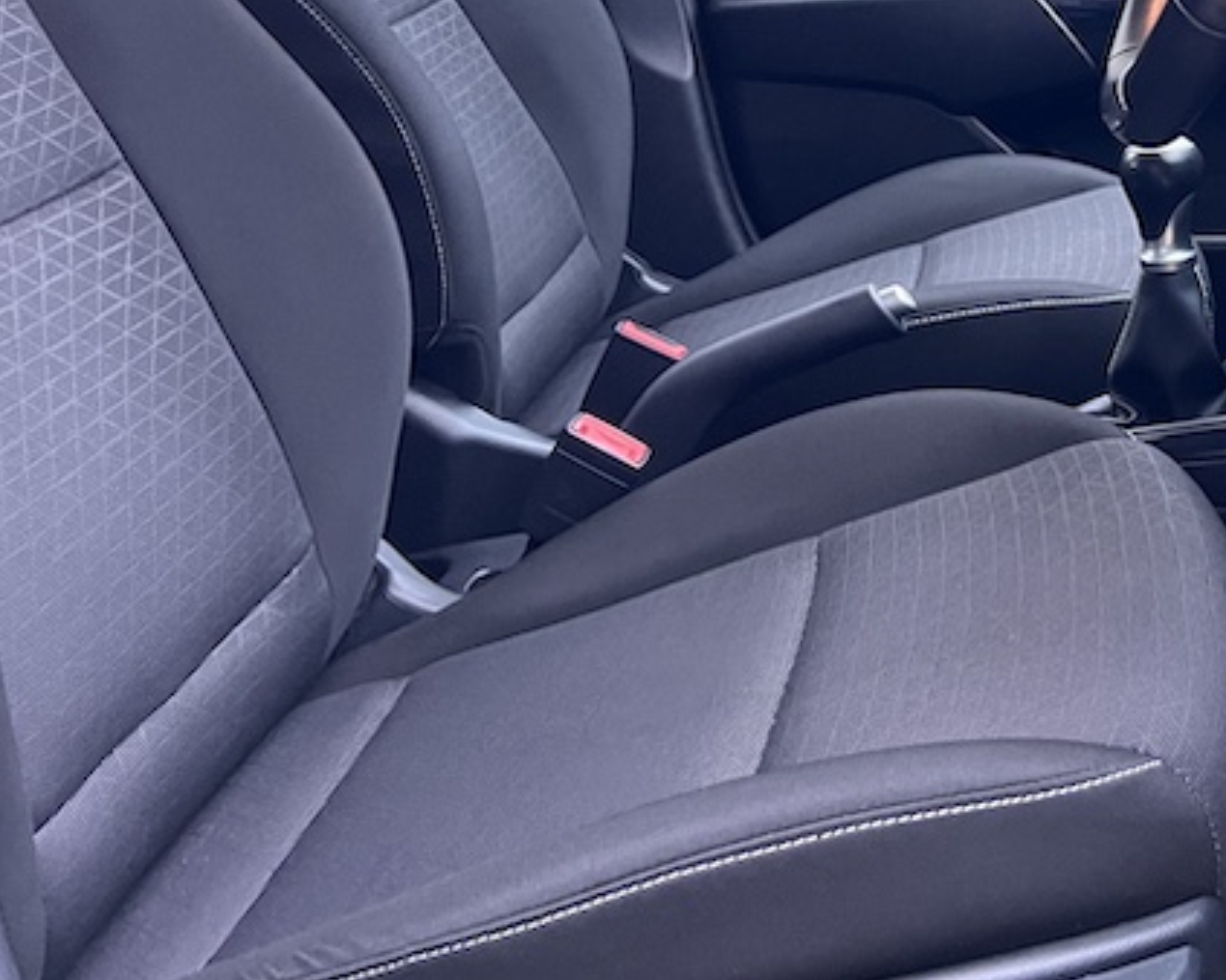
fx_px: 2176
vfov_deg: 24.5
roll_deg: +4.0
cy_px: 58
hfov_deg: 29.5
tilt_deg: -7.5
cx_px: 1217
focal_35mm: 60
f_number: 1.5
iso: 400
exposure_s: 1/60
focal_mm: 5.7
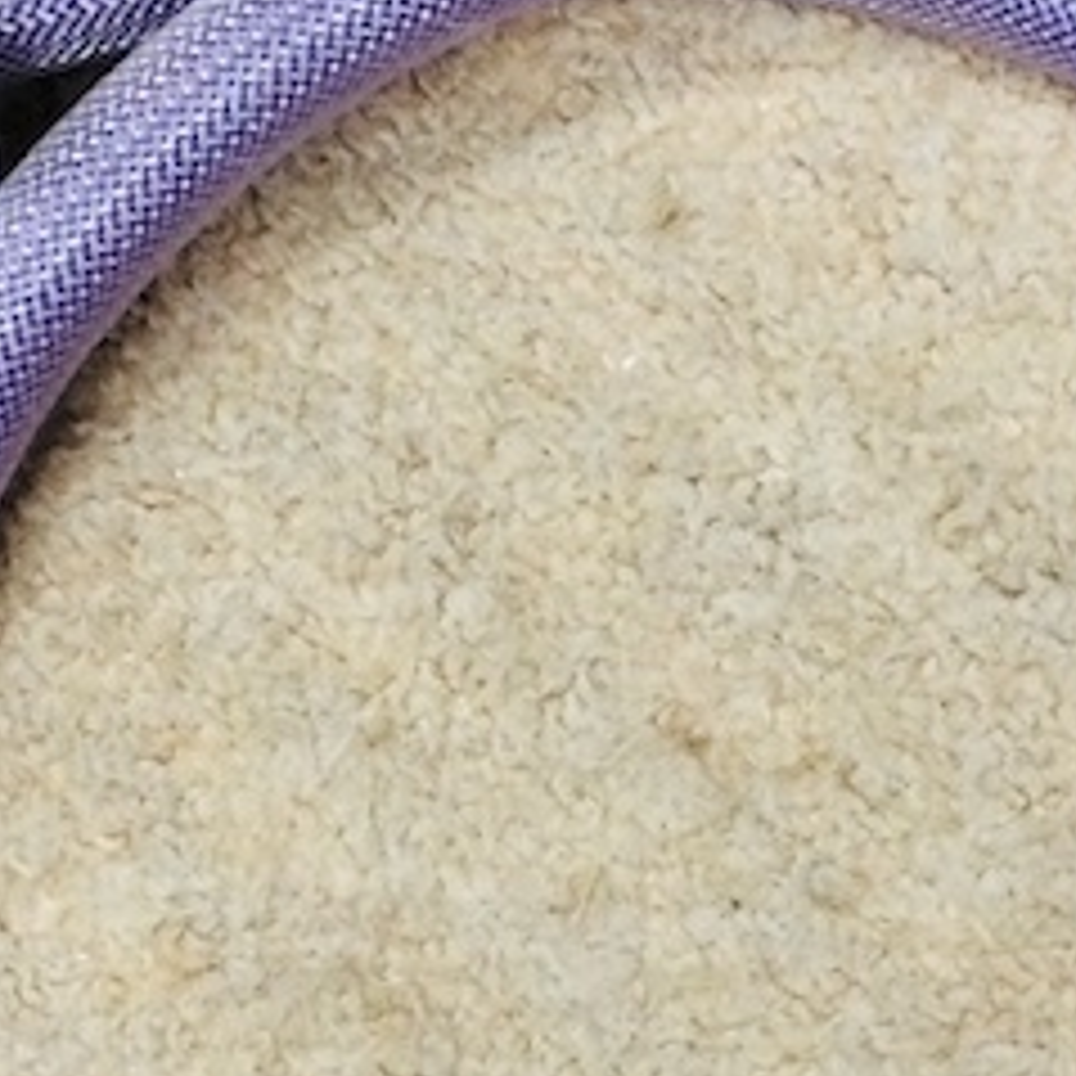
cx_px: 639
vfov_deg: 16.8
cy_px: 774
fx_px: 3622
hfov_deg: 16.9
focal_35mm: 103
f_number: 2.2
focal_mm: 4.15
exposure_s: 1/30
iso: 100
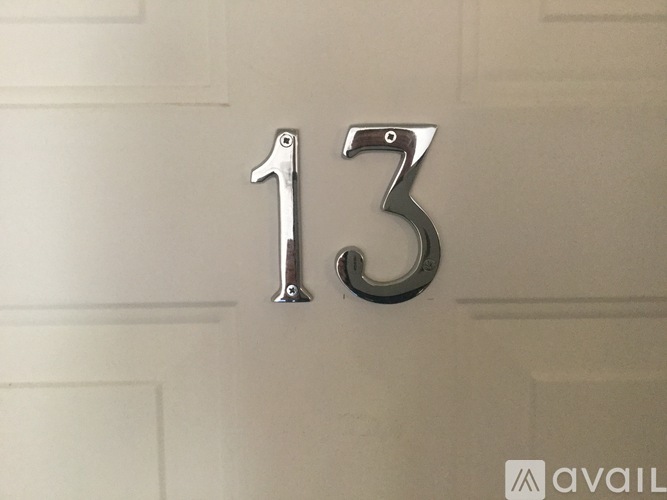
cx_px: 334
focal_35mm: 31
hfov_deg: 58.4
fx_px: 597
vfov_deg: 45.4
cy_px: 250
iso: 200
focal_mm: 3.3
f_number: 2.4
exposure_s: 1/20
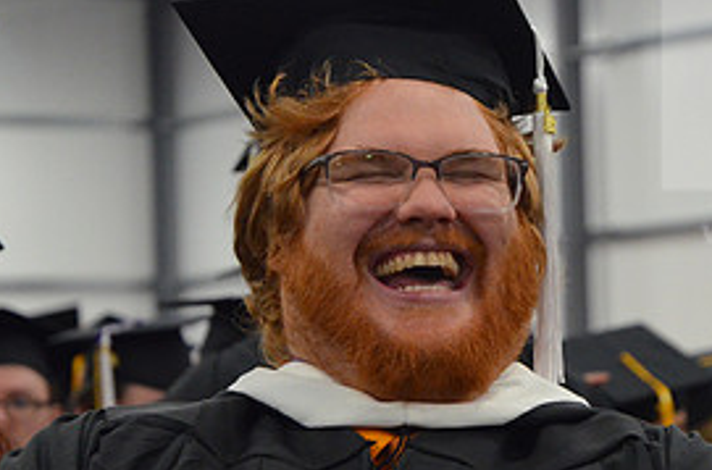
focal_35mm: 225
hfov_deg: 9.2
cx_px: 583
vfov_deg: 6.1
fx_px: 4437
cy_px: 286
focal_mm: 70
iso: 2500
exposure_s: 1/125
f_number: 4.5
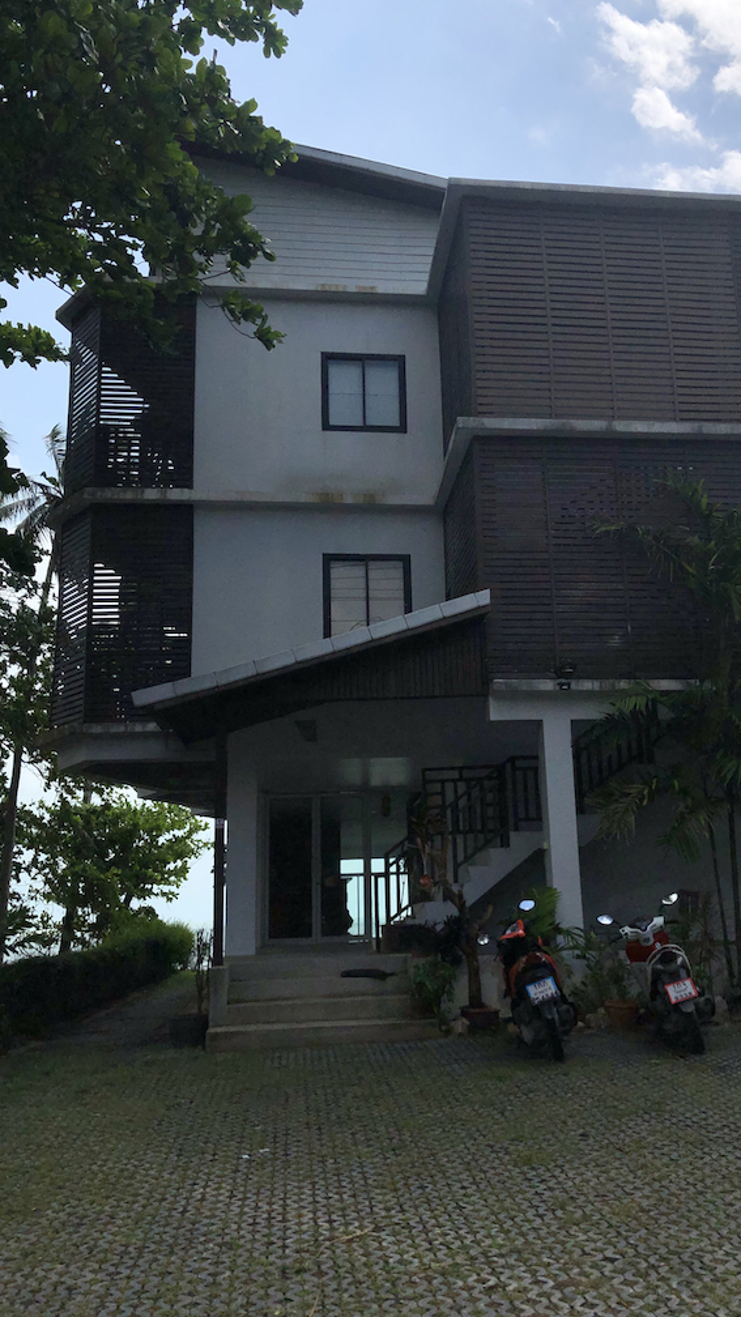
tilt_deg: +13.1
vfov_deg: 62.6
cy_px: 656
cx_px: 453
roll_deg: +1.2
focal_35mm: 31
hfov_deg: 37.6
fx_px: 1083
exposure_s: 1/12048
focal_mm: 4
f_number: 1.8
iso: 25
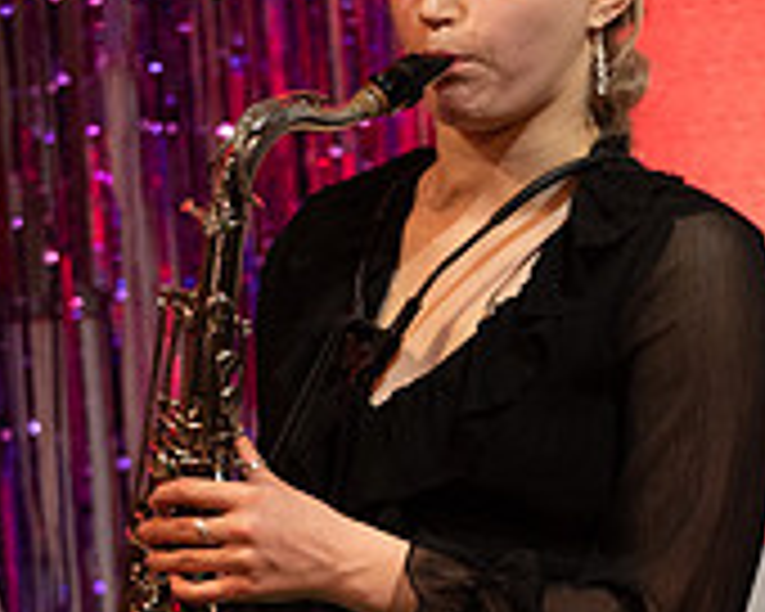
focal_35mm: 746
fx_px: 16890
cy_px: 590
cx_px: 482
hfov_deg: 2.6
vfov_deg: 2.1
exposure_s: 1/250
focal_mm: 300
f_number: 4
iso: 7200
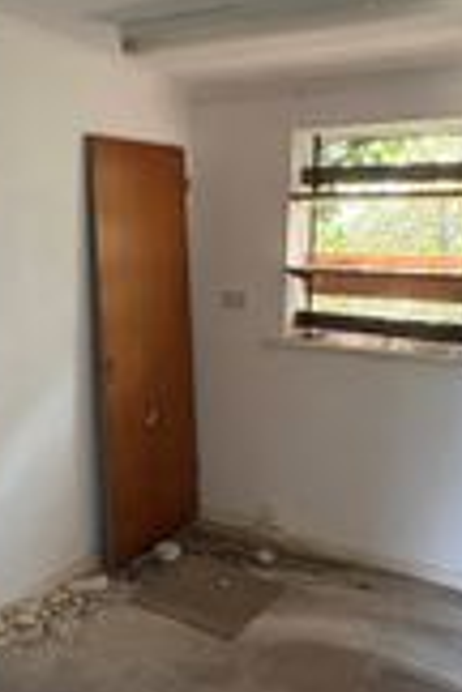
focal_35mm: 36
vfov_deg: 53.0
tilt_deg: -6.1
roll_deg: -1.2
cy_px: 308
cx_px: 175
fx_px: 693
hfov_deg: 36.7
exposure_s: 1/60
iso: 500
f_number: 2.2
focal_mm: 2.22
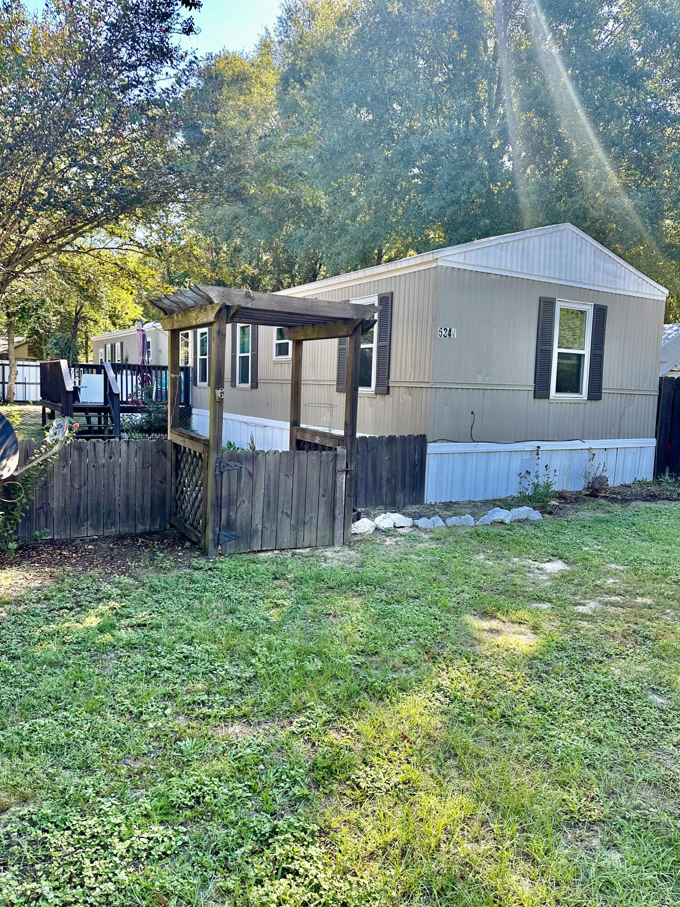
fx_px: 629
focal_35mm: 24
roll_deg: -1.8
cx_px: 340
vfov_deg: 71.6
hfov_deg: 56.8
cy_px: 454
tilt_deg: -4.3
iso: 80
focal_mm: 6.86
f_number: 1.78
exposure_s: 1/398
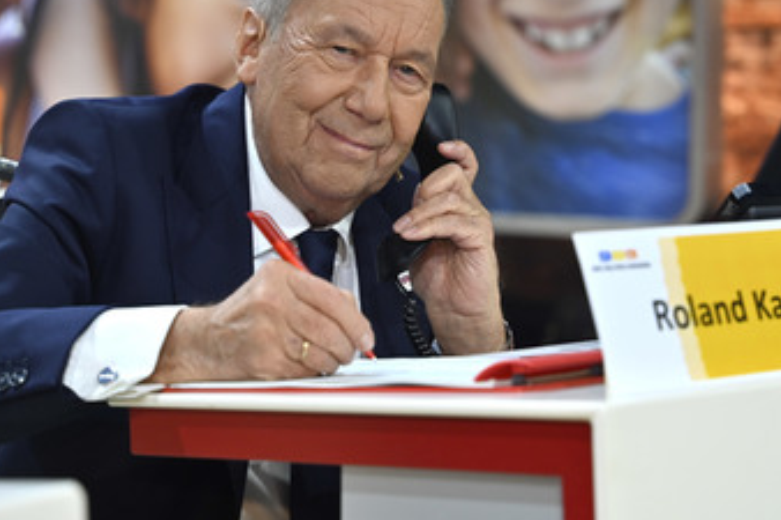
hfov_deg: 20.4
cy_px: 203
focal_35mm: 100
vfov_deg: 13.7
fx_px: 2168
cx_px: 399
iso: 800
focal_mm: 75
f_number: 4
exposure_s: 1/200
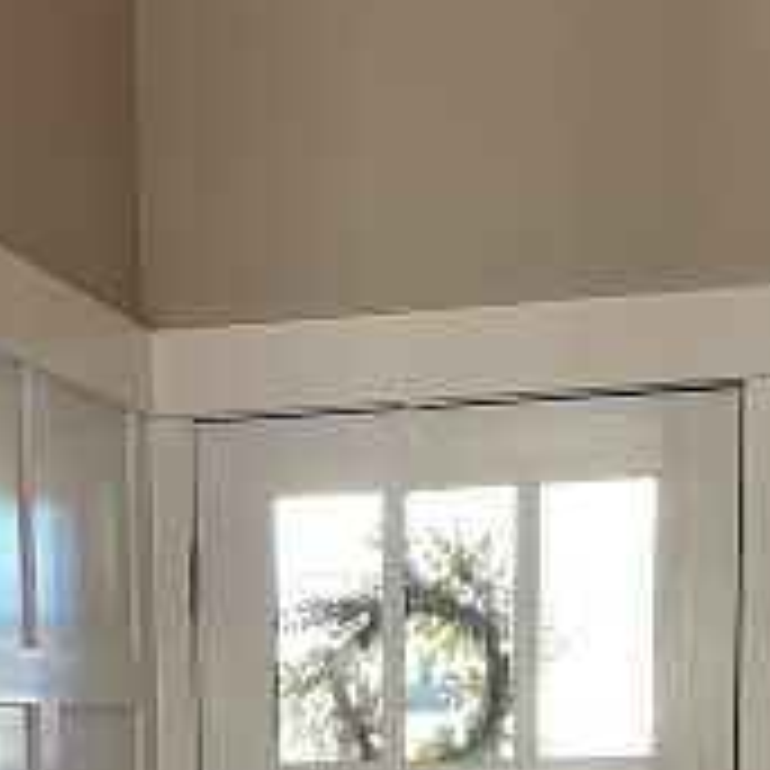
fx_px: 2164
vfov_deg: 18.5
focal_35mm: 86
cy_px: 1058
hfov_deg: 20.0
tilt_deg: -6.6
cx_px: 194
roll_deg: +1.3
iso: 100
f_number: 1.8
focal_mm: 4.25
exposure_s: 1/60
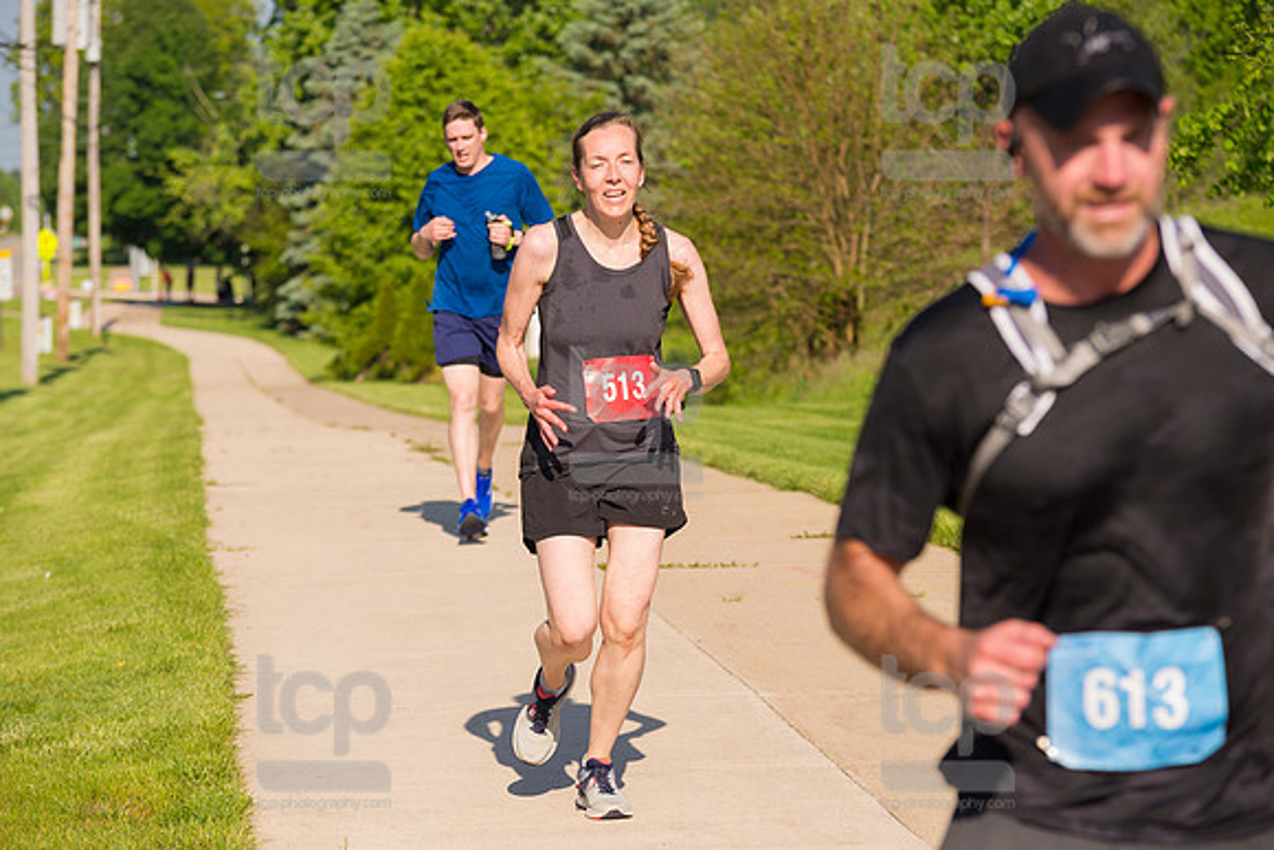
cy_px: 425
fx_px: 4601
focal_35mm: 130
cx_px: 637
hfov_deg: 15.8
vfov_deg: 10.6
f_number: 5.6
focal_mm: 130
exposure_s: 1/2000
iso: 400
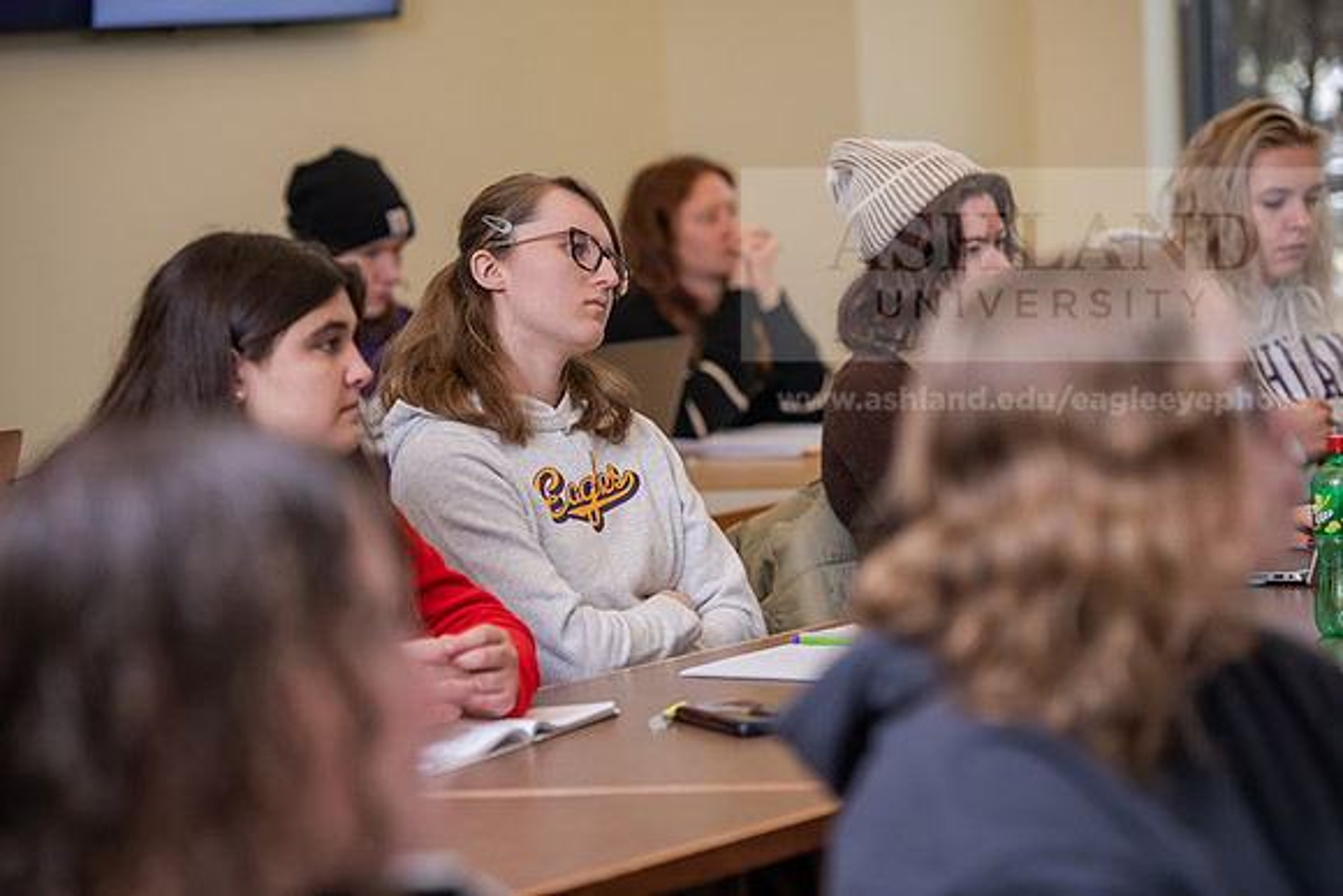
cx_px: 672
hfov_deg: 16.8
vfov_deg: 11.2
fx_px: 4552
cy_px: 448
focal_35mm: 122
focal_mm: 122
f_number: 3.2
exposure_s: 1/250
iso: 640
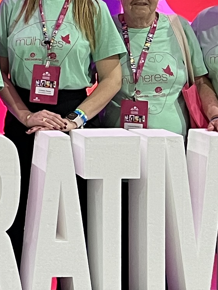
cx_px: -233
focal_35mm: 139
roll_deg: -0.6
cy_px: 16
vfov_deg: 14.0
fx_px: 1167
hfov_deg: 9.8
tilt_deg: -2.6
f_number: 1.5
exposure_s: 1/60
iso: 320
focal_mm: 5.7
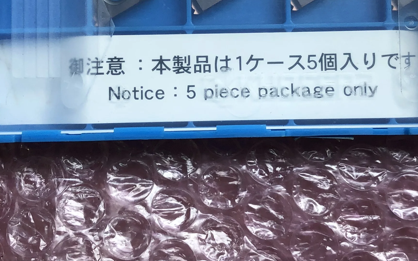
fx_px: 786
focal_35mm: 69
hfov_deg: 29.8
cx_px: 229
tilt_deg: -86.1
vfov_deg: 18.6
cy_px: 39
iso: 40
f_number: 1.8
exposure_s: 1/120
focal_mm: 3.99
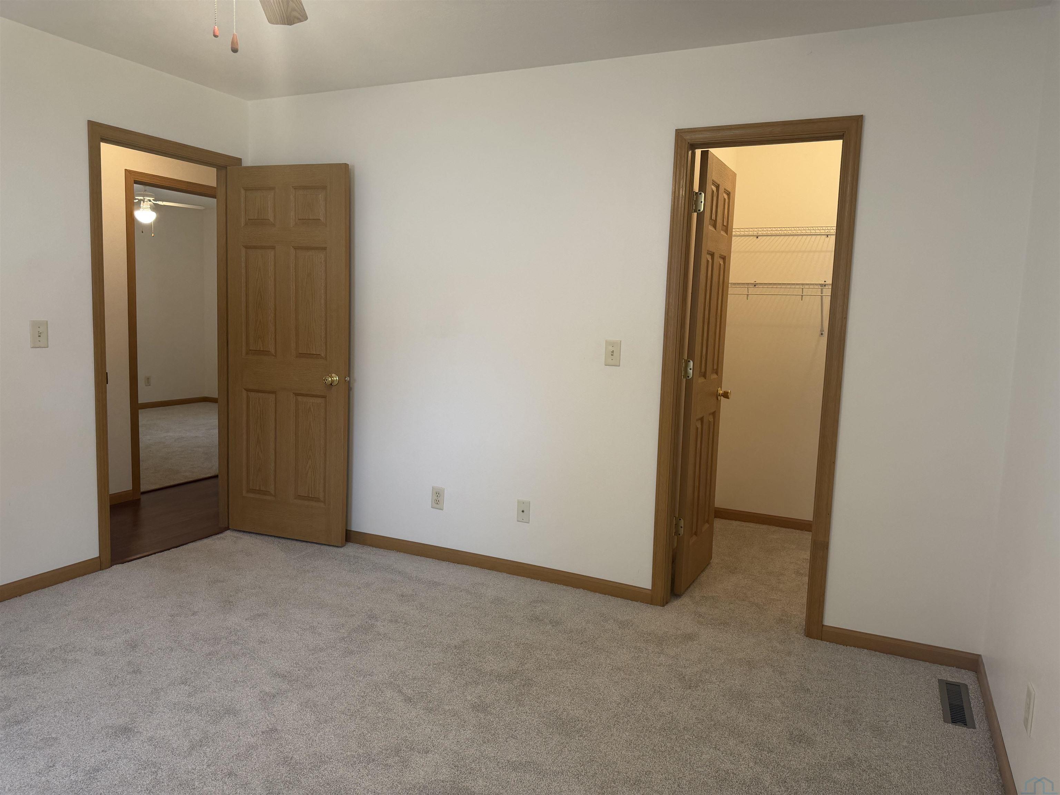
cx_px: 530
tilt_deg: -7.0
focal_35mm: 24
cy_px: 398
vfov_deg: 56.8
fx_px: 735
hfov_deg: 71.6
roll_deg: -1.7
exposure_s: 1/60
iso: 125
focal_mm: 6.76
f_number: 1.78
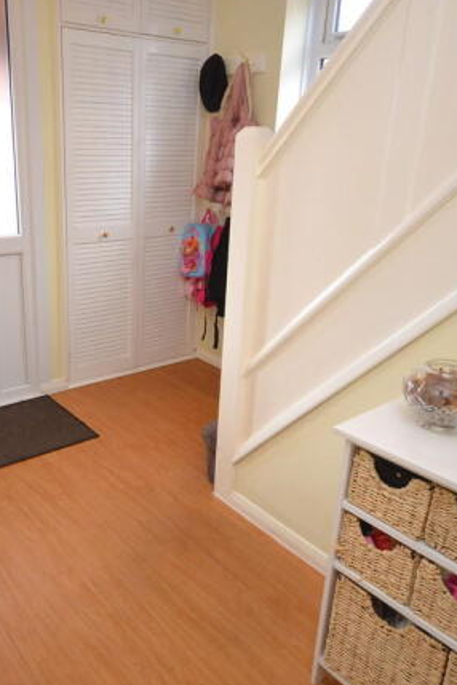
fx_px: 567
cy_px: 342
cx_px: 157
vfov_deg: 62.3
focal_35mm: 30
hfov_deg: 43.4
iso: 1400
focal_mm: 13
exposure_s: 1/60
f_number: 4.5
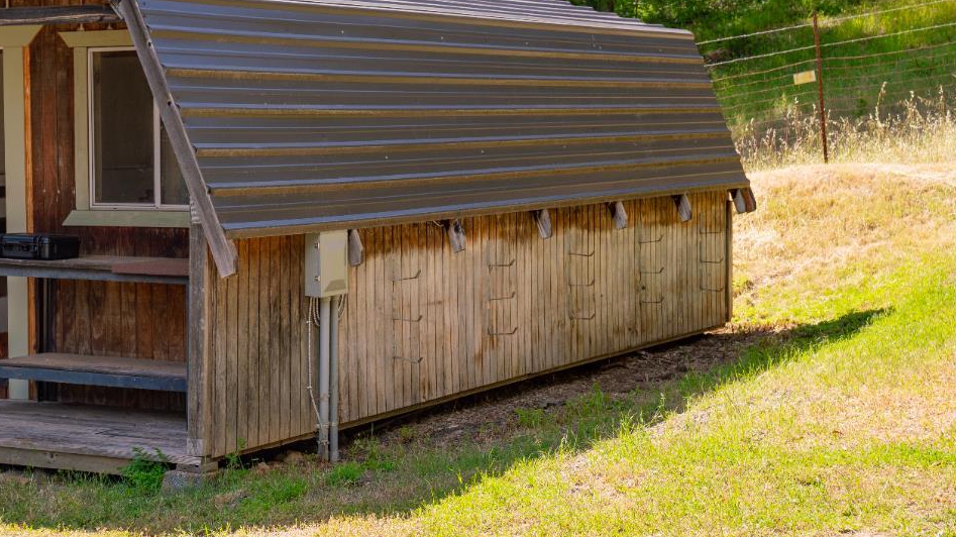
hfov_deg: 25.4
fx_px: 2103
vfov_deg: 14.5
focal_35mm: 83
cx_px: 278
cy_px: 200
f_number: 9
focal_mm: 50
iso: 100
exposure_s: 1/60
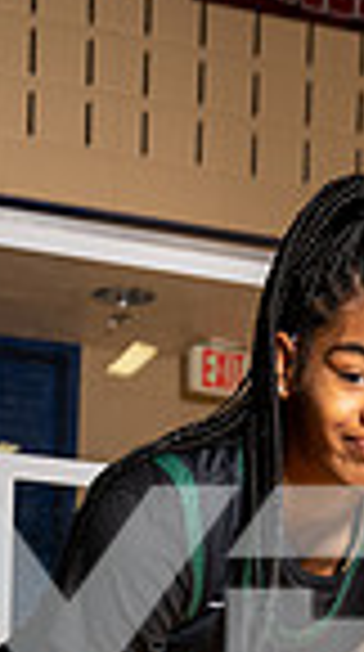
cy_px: 944
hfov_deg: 10.6
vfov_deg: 17.2
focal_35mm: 114
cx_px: 184
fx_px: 1966
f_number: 5.6
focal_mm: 35
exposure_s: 1/250
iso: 400
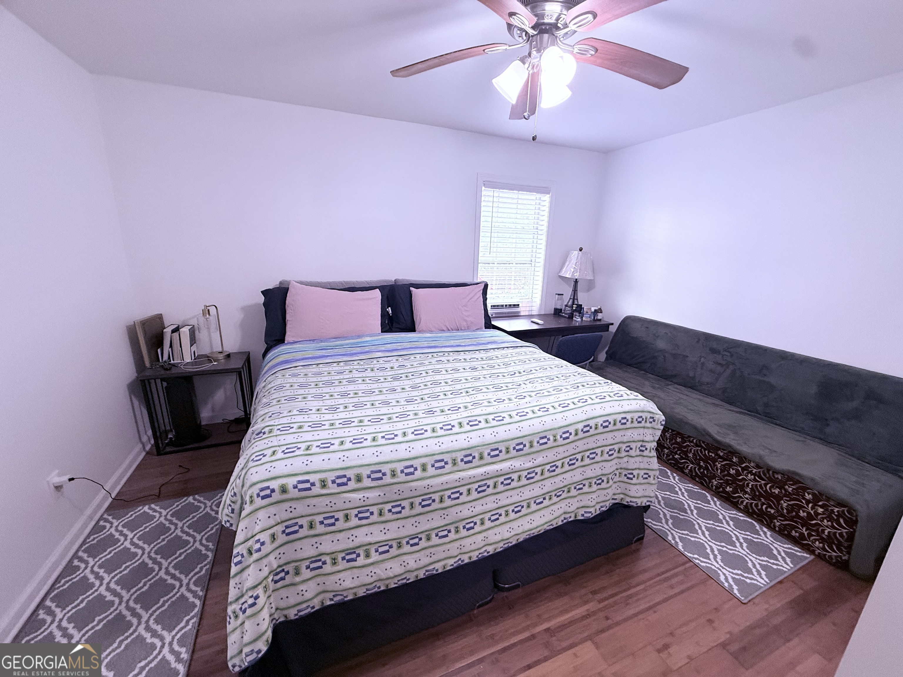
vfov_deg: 85.7
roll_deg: -1.7
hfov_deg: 102.1
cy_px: 338
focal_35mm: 14
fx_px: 365
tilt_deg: -14.6
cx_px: 452
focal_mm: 2.22
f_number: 2.2
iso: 250
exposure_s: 1/120
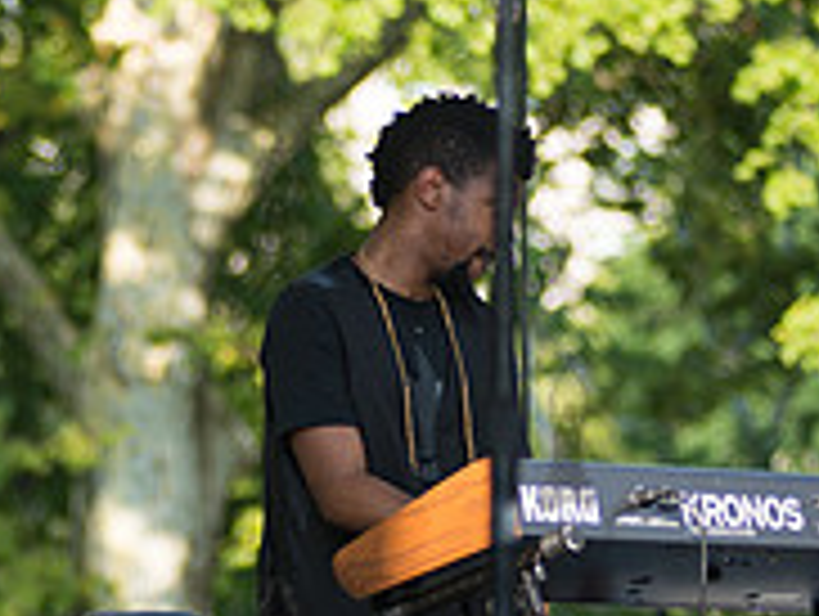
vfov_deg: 4.6
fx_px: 7605
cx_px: -306
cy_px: 429
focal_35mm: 321
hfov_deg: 6.1
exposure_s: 1/640
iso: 200
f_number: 2.8
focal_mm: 105
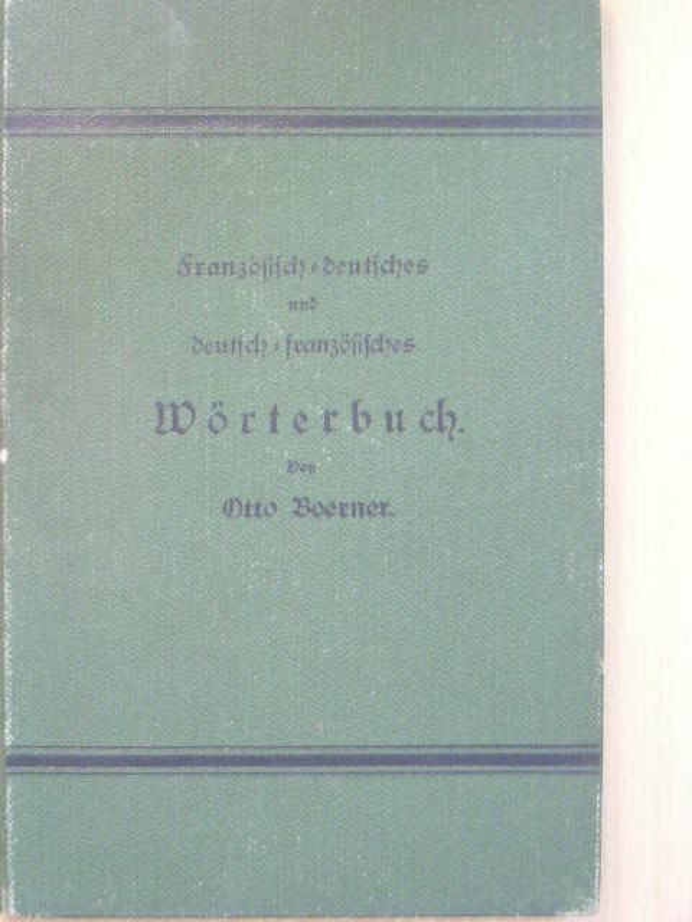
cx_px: 346
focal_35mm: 70
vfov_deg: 27.8
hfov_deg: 21.0
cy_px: 461
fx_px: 1866
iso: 317
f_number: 3.5
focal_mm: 11.7
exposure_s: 1/8
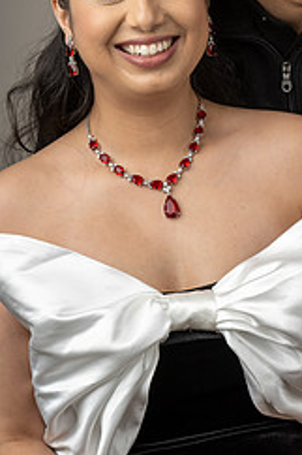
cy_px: 86
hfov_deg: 8.0
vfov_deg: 12.0
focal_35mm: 171
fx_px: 2155
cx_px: 233
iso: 400
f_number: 8
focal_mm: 92
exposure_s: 1/200
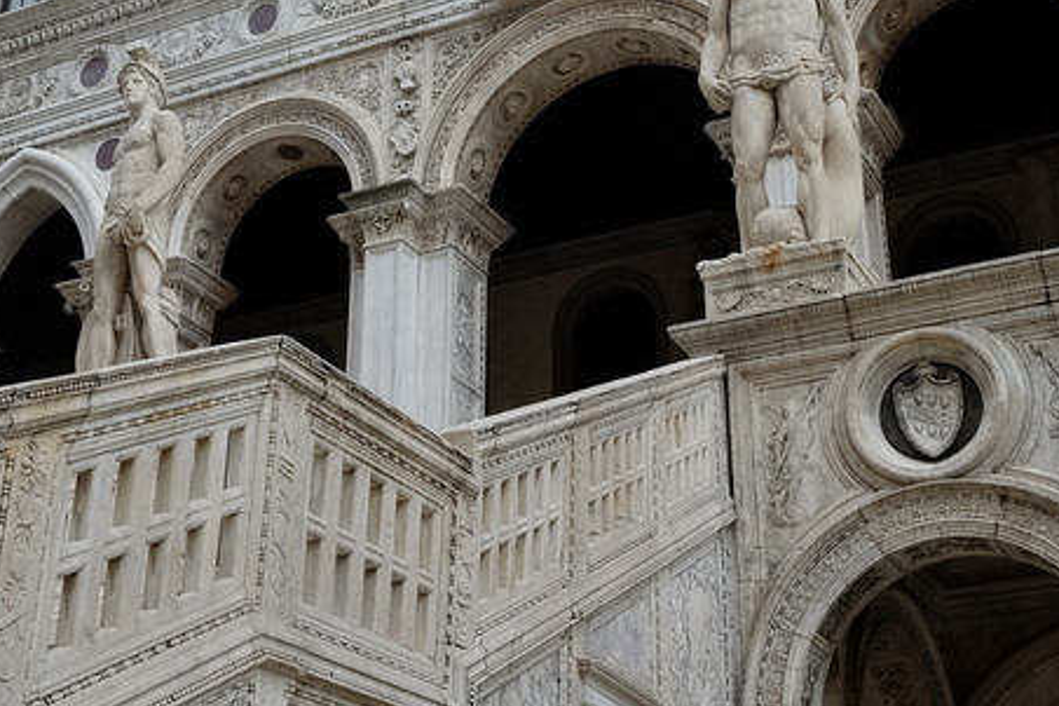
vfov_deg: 21.8
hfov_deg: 32.4
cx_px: 506
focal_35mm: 62
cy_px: 243
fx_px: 1823
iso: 200
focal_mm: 23
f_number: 5.6
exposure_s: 1/125
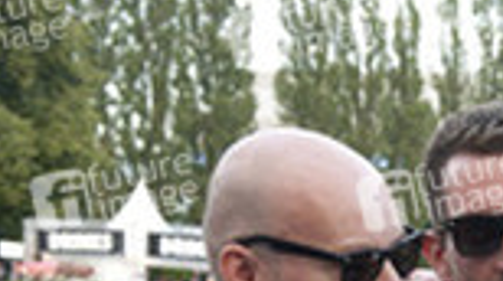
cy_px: 438
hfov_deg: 14.8
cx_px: 679
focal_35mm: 138
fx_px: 1837
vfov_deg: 8.5
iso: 1600
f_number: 6.3
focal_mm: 45
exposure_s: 1/160
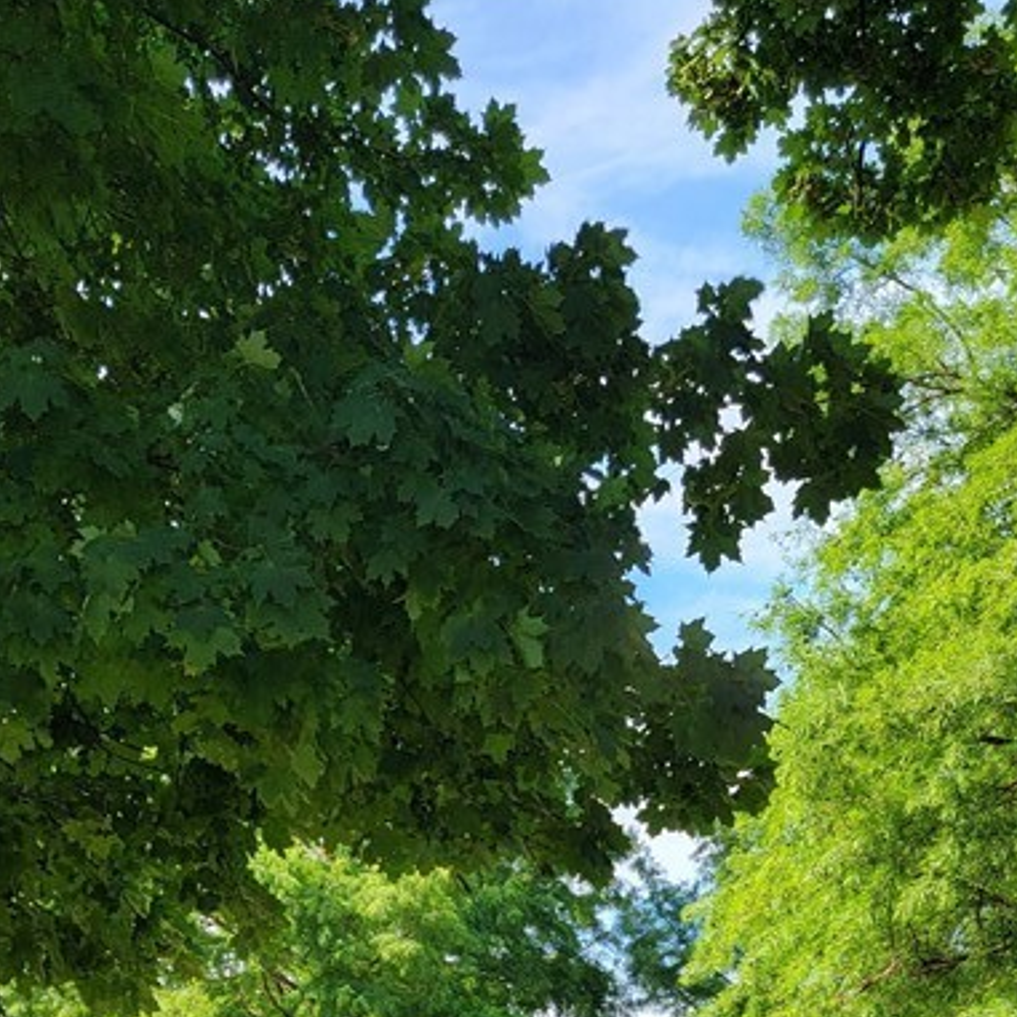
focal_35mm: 57
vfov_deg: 25.6
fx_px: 1895
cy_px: 1343
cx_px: 609
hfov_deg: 30.0
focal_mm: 6.7
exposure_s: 1/172
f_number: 1.8
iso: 16
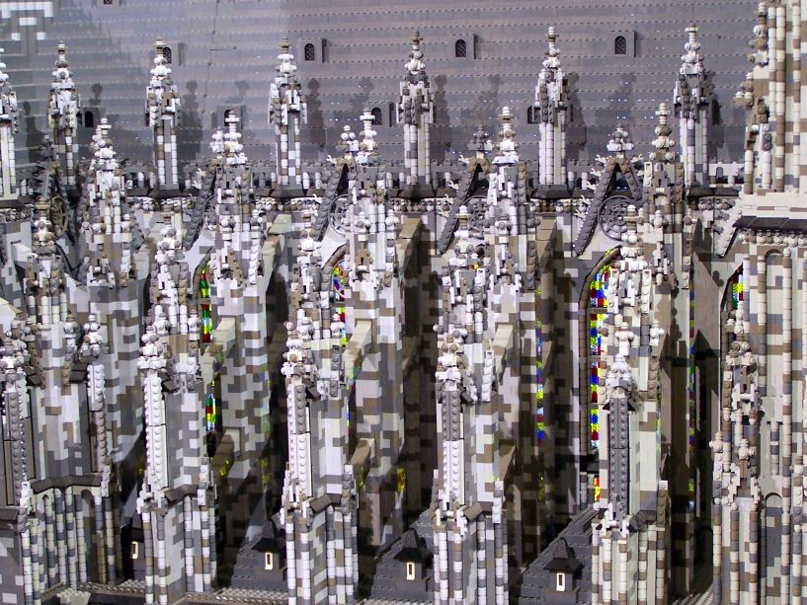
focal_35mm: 84
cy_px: 345
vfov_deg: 17.6
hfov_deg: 23.3
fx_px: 1959
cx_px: 378
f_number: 3.2
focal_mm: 11.1
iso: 80
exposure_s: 1/2
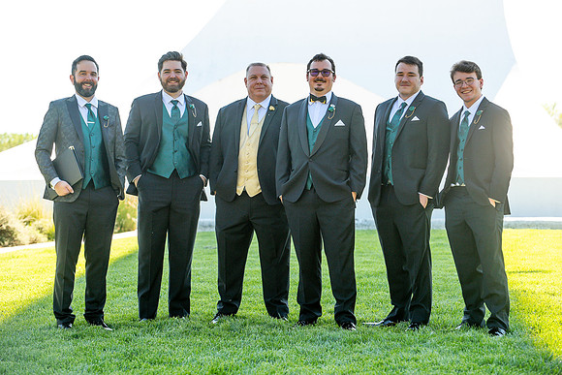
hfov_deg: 17.0
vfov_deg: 11.4
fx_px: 1880
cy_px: 188
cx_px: 281
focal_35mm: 120
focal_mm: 116
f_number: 5.6
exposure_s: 1/640
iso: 400
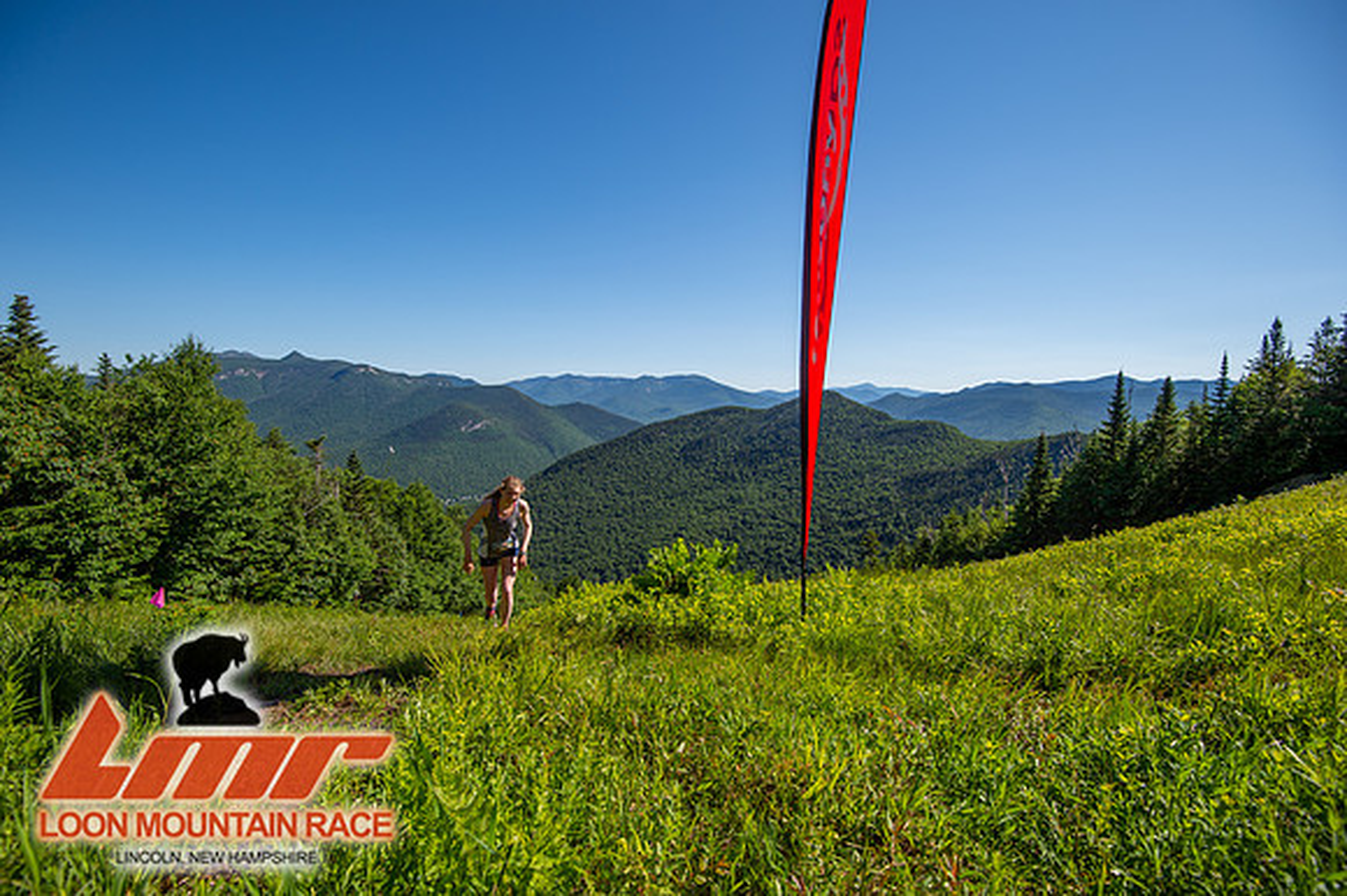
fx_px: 598
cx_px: 674
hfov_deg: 96.8
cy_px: 448
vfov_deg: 73.7
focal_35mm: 16
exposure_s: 1/640
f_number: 5
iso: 100
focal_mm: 16
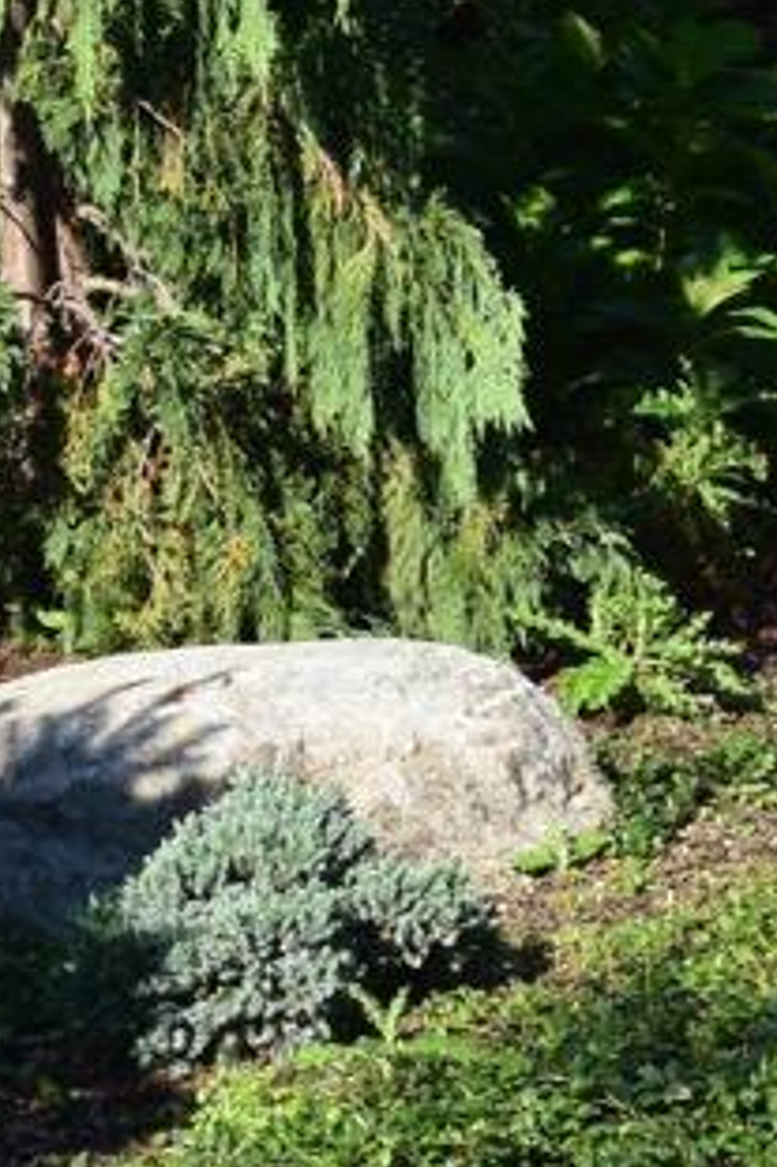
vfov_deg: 13.8
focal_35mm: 148
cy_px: 161
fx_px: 4796
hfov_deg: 9.2
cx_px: 674
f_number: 11
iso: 400
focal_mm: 24
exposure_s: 1/400
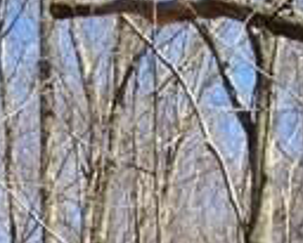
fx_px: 2454
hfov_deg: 7.1
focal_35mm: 273
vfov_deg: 5.4
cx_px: 178
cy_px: 736
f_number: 2.4
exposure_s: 1/920
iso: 50
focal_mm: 4.28
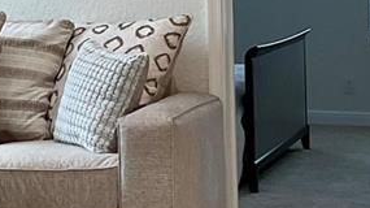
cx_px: -58
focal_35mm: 133
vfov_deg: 9.0
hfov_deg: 15.6
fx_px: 1304
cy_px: -39
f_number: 1.8
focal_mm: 3
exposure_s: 1/60
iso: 40
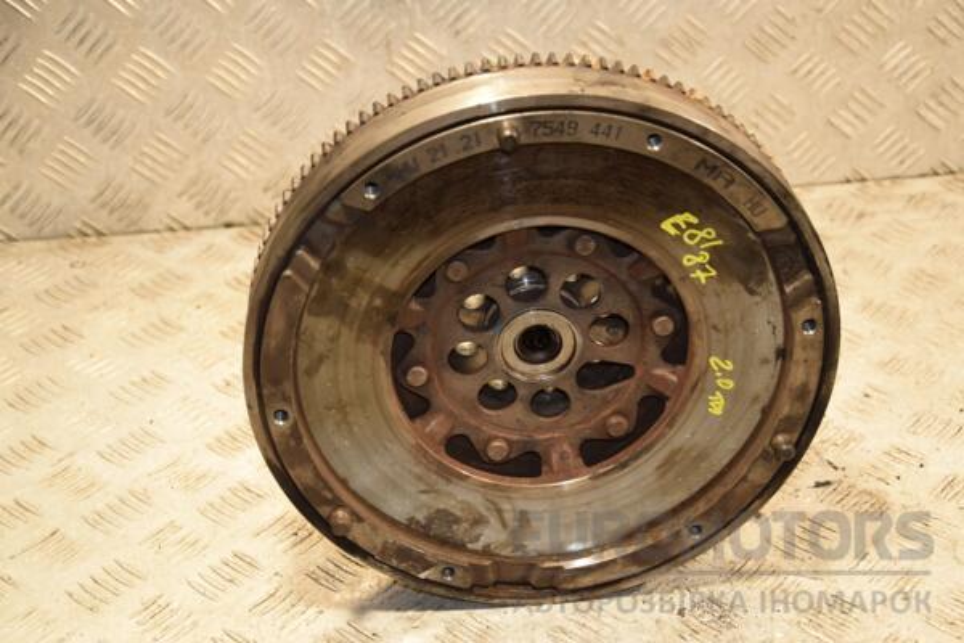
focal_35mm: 68
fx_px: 1807
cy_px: 322
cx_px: 482
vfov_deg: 20.2
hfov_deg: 29.9
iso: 800
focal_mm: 45
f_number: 4.8
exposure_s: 1/100
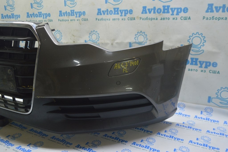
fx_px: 190
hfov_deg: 62.0
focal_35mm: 30
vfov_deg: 43.5
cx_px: 114
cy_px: 76
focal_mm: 20
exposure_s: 1/20
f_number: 5.6
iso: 400
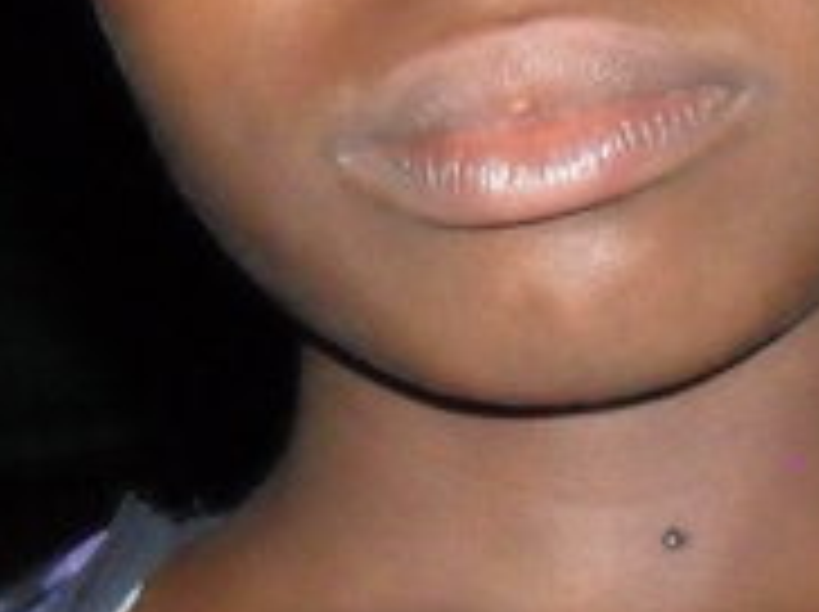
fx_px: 3592
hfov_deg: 13.0
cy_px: 338
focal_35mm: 152
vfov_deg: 9.7
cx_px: 446
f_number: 8.9
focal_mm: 4.9
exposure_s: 1/45
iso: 400
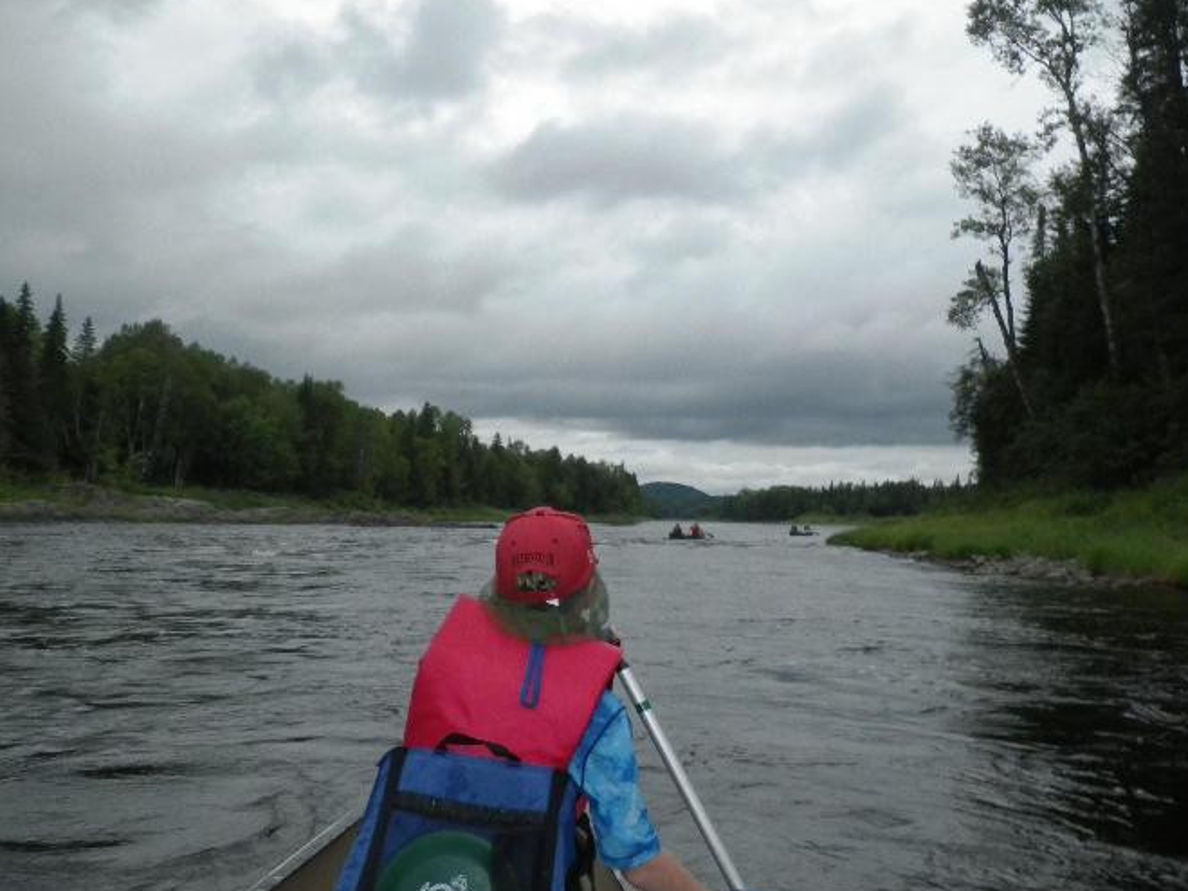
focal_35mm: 34
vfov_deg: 41.7
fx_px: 1167
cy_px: 384
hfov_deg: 53.7
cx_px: 690
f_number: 4.2
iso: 100
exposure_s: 1/800
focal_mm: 5
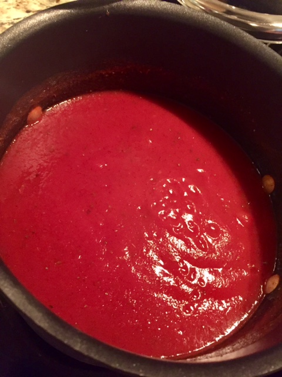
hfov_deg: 48.2
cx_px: 141
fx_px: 315
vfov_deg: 61.7
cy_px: 188
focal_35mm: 29
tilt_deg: -60.5
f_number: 2.2
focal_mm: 4.15
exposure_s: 1/15
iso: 400
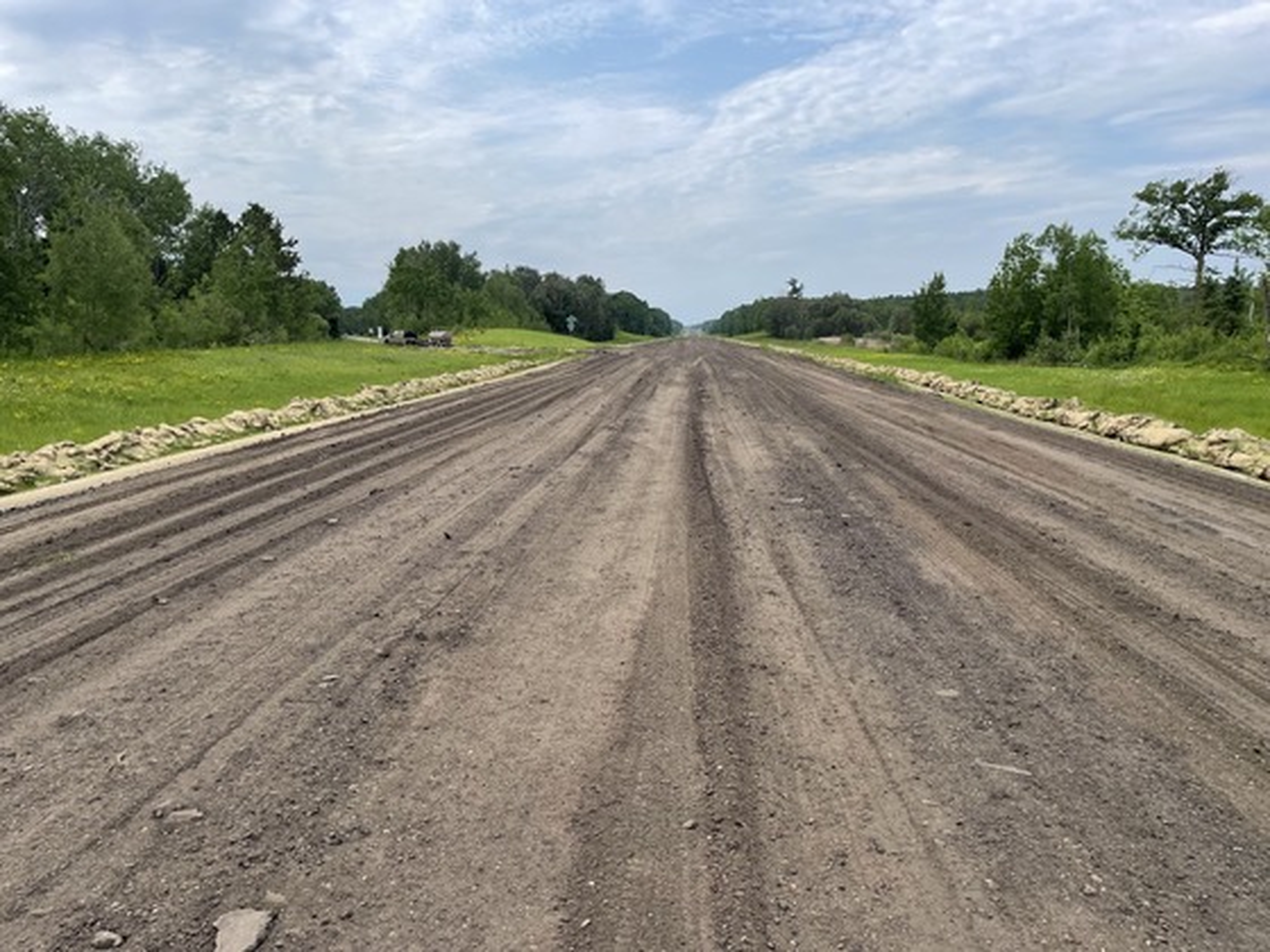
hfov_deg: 67.3
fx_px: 954
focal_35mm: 26
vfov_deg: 53.1
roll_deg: +0.6
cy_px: 476
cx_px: 635
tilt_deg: -9.0
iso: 32
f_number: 1.6
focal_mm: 4.2
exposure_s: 1/3731
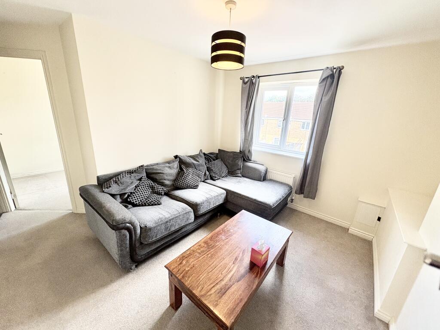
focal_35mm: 14
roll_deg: -2.2
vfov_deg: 85.7
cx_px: 220
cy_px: 165
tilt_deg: -16.6
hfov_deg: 102.1
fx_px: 178
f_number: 2.2
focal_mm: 2.22
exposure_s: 1/100
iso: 160
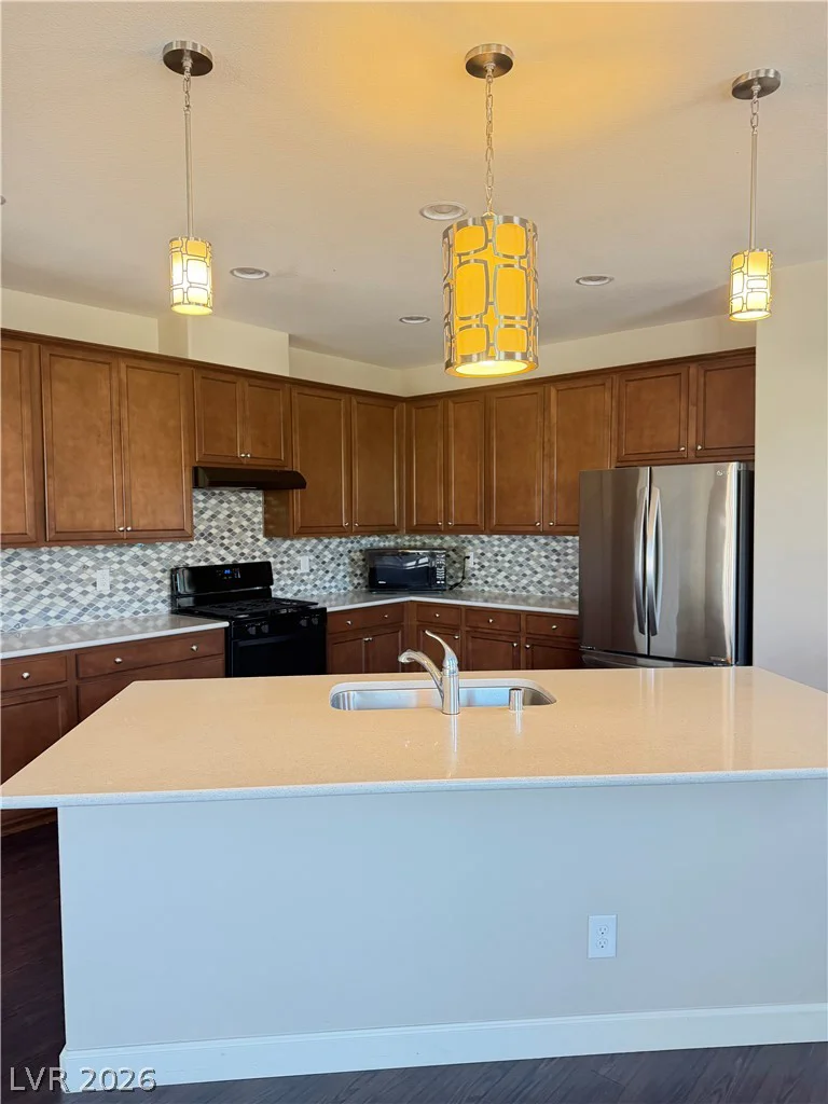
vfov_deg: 71.6
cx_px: 414
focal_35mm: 24
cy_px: 552
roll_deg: +0.5
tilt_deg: -3.4
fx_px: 765
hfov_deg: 56.8
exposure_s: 1/60
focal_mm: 6.76
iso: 500
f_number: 1.78
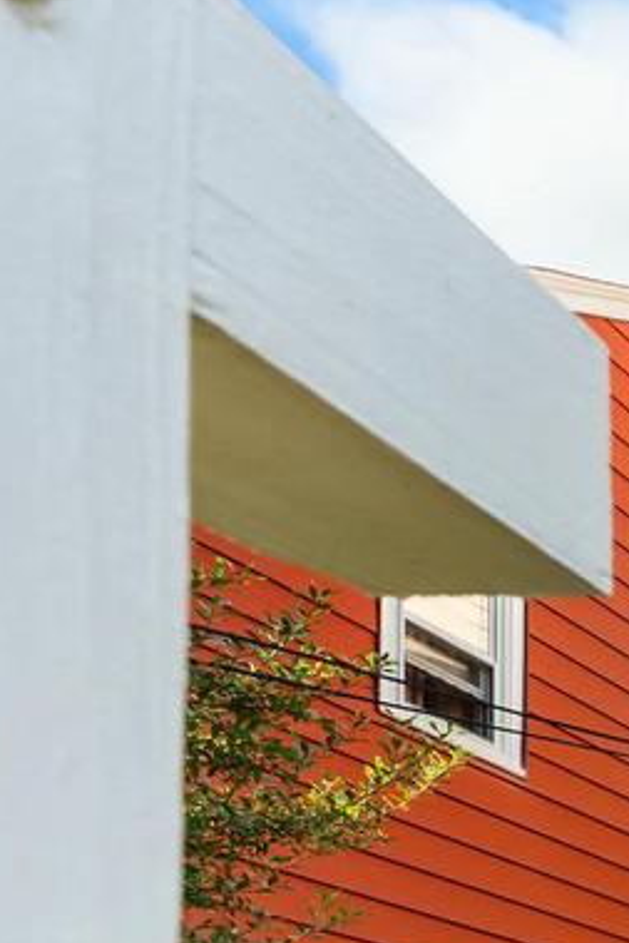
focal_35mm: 58
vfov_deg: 31.2
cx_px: 1604
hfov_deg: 13.9
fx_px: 1522
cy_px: 995
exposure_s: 1/25
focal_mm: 15.3
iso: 200
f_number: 8
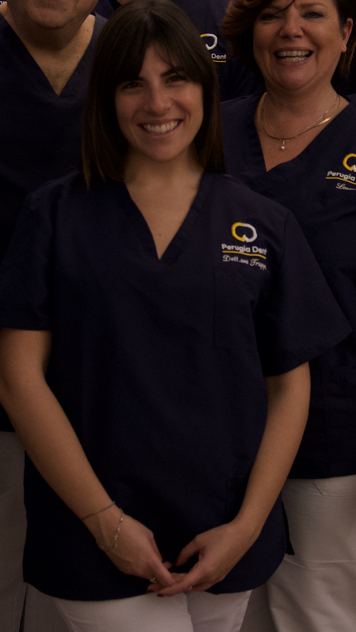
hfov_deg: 12.5
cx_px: 236
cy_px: 231
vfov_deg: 21.9
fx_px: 1627
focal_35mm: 97
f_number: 2.8
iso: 1600
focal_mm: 33
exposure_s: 1/80
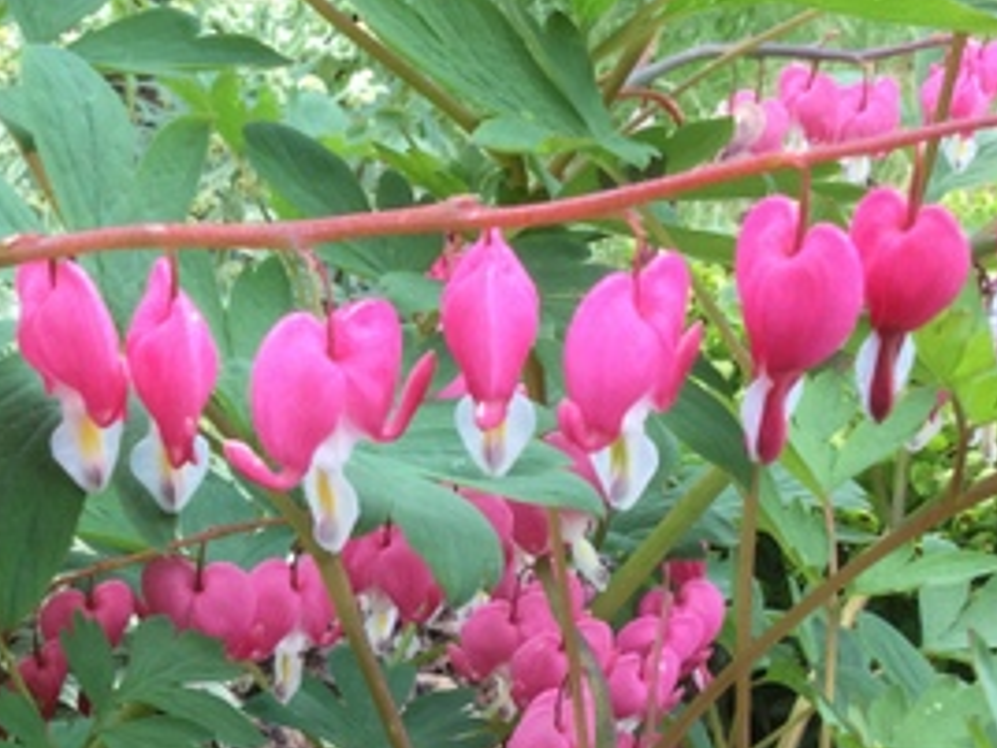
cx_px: 119
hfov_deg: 25.6
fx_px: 2131
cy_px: 607
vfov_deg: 19.7
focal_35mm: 74
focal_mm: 3.3
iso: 32
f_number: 2.4
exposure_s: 1/50
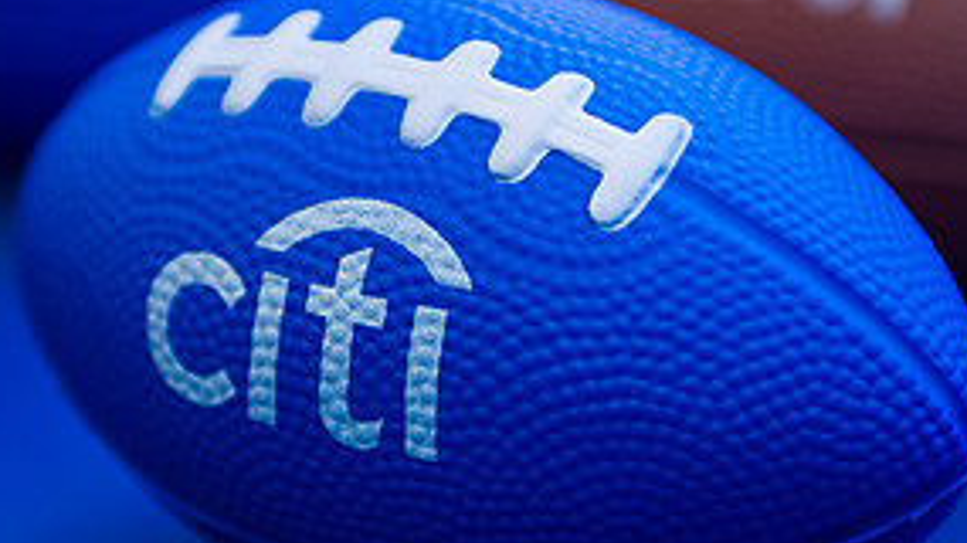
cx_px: 475
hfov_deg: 14.4
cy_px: 221
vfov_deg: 8.1
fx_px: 3819
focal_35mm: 149
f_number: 4
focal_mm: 70
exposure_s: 1/200
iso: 400
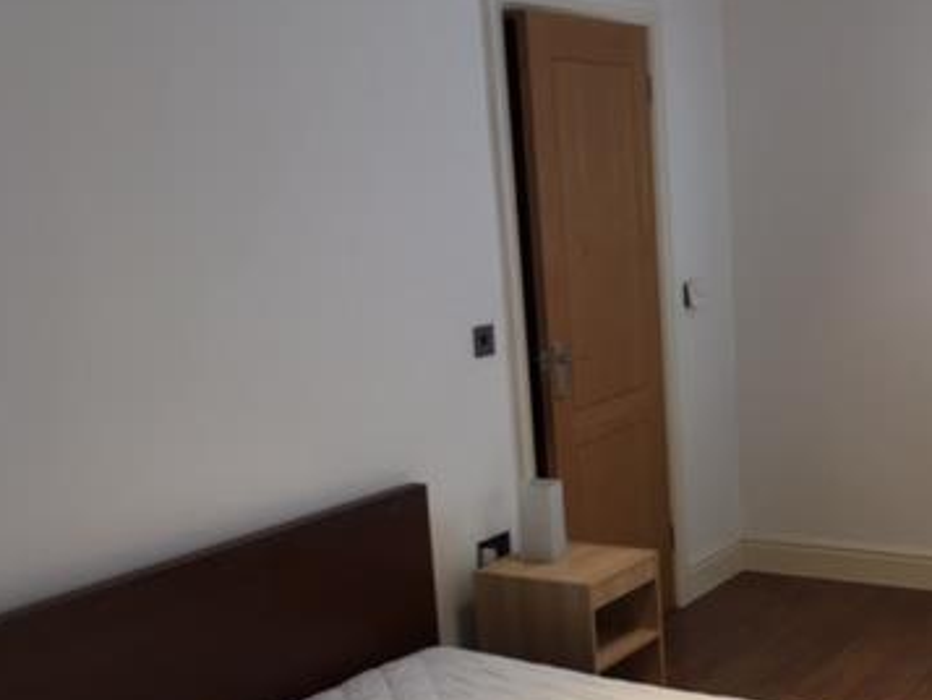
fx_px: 1401
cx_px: 781
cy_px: 486
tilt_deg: -13.9
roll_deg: +1.7
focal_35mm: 52
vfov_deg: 27.8
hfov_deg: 35.3
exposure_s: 1/33
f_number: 2.2
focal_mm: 4.15
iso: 80
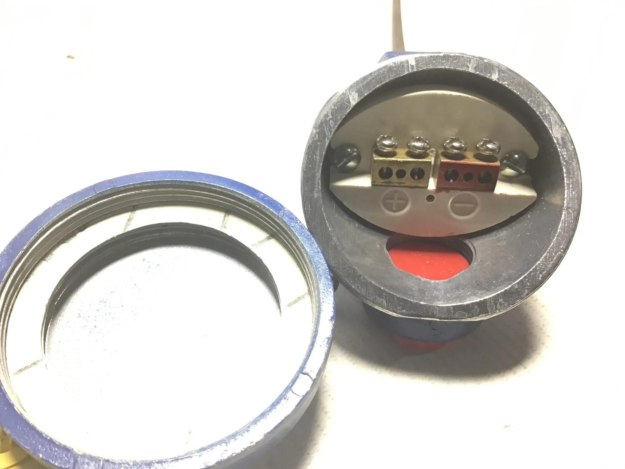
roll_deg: -5.4
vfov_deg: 45.4
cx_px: 312
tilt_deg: -41.8
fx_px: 560
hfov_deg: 58.4
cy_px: 234
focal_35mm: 31
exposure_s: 1/40
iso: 25
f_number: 2.4
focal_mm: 3.3
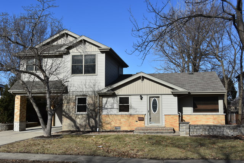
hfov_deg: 49.5
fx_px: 264
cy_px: 82
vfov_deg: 34.2
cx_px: 122
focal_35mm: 39
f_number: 8
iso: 160
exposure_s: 1/500
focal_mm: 26
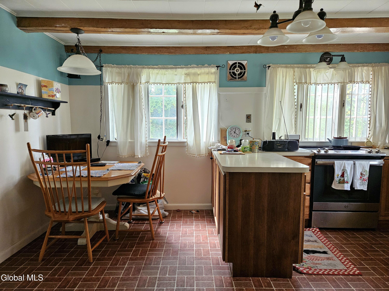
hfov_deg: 73.9
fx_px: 258
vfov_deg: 58.9
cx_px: 194
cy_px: 146
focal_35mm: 23
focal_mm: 5.4
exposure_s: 1/40
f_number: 1.8
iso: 500
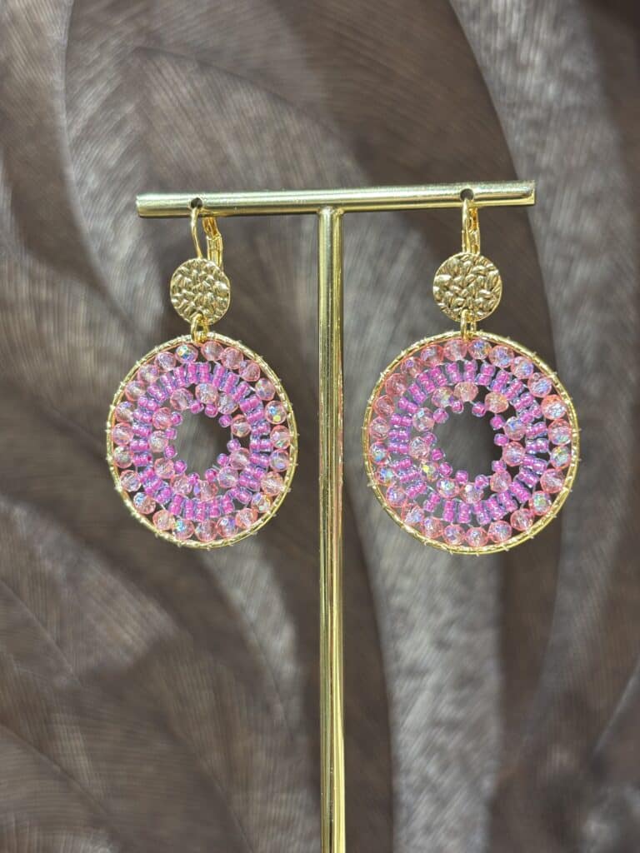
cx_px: 320
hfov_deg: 28.0
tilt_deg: -3.1
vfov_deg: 36.8
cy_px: 426
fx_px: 1282
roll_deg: -0.7
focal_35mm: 52
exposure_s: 1/50
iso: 64
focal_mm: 5.96
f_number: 1.6
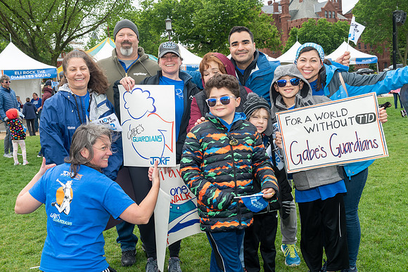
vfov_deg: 34.4
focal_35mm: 39
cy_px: 131
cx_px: 199
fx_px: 440
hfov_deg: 49.7
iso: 320
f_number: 7.1
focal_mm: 25
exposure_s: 1/250
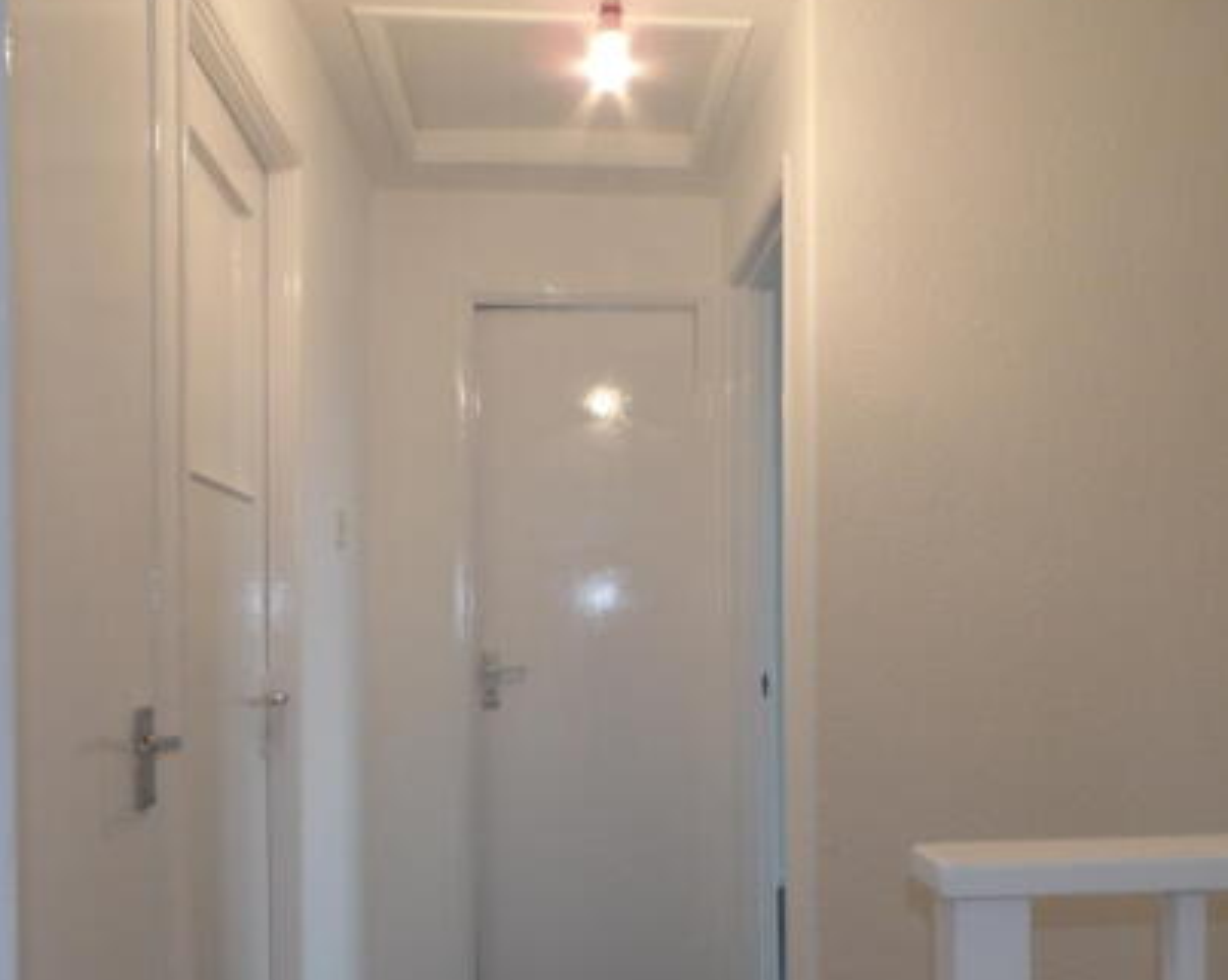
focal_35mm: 34
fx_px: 1235
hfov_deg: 52.9
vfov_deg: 43.1
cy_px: 597
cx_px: 594
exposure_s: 1/21
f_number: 4.1
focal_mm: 4.3
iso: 200
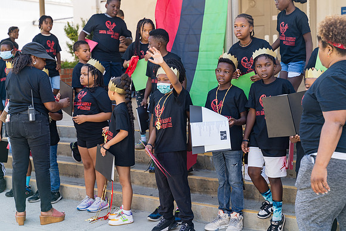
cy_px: 116
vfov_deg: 22.3
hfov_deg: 32.9
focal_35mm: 61
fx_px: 586
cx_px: 173
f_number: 4
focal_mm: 61
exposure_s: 1/250
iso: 200
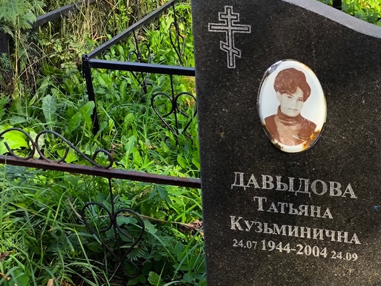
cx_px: 274
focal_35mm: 76
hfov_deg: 25.4
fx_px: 837
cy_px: 214
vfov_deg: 19.3
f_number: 1.7
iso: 50
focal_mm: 4.71
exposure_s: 1/373
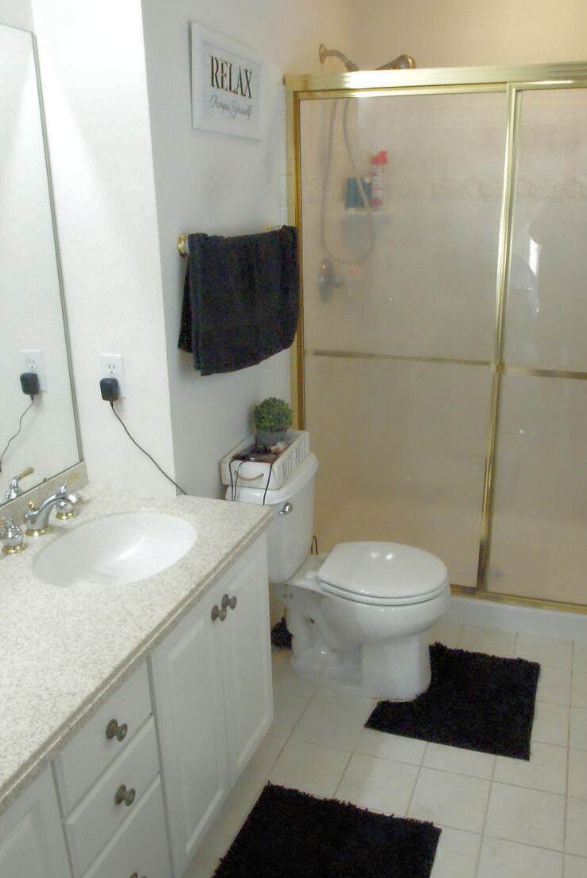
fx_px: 730
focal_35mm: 30
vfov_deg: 62.0
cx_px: 328
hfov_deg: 43.8
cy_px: 450
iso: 3200
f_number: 6.3
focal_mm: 11
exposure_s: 1/50
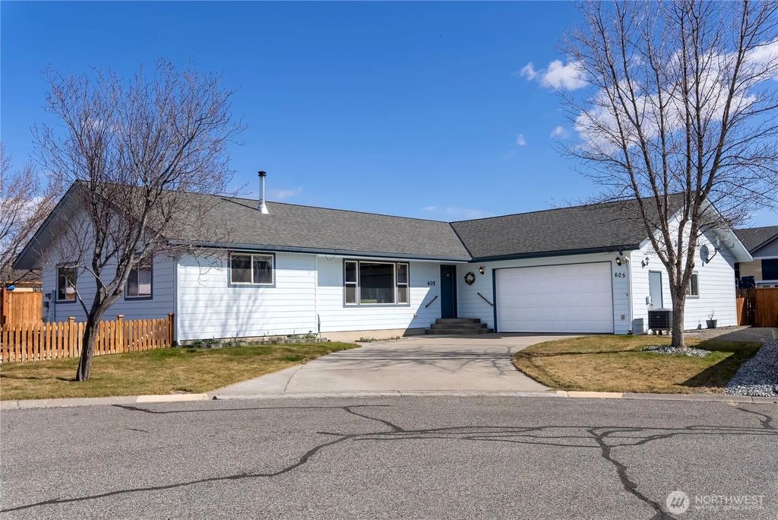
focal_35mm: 32
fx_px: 692
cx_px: 389
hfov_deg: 58.7
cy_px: 260
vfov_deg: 41.2
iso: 100
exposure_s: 1/8000
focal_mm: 32
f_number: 5.6
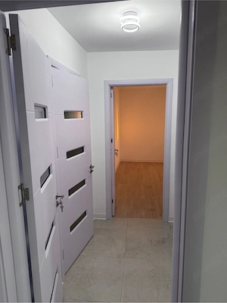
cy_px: 152
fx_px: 210
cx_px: 114
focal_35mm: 24
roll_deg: +1.1
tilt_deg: -9.7
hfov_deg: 56.8
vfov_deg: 71.6
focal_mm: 6.76
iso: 200
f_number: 1.78
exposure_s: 1/76
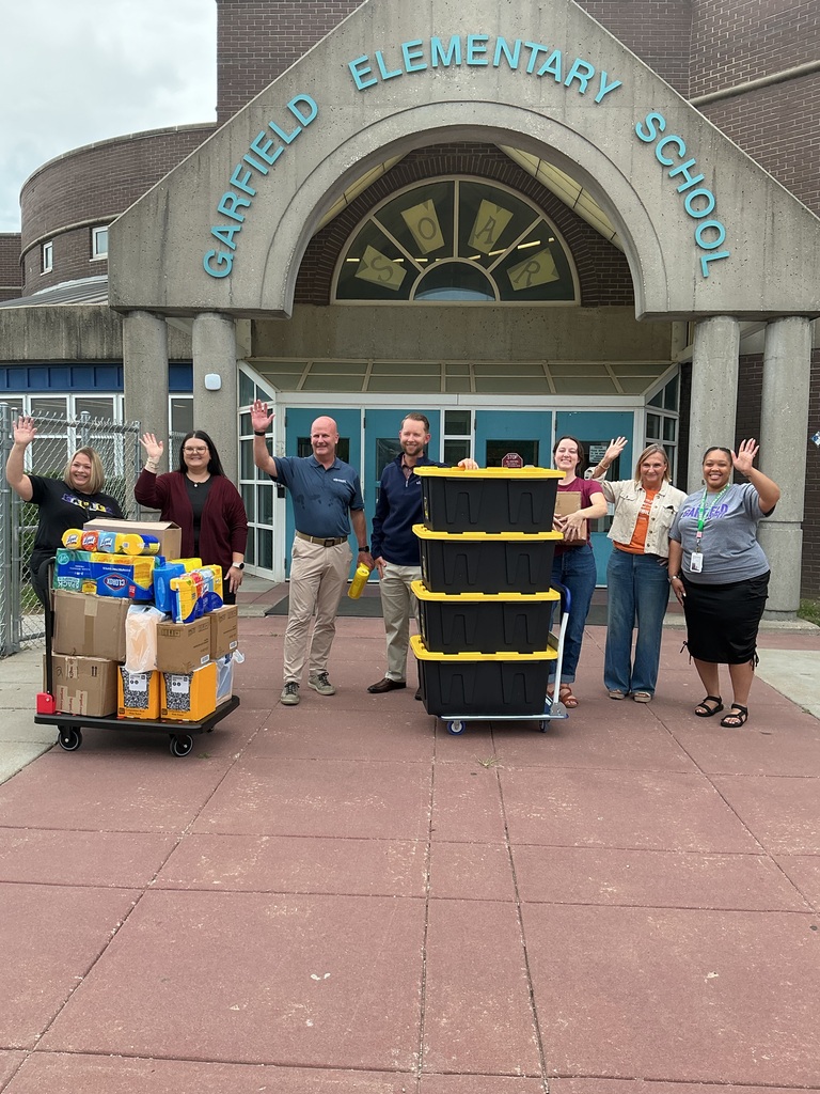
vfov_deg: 61.7
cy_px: 547
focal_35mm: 29
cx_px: 410
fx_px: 916
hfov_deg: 48.2
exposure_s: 1/599
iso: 25
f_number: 1.8
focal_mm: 3
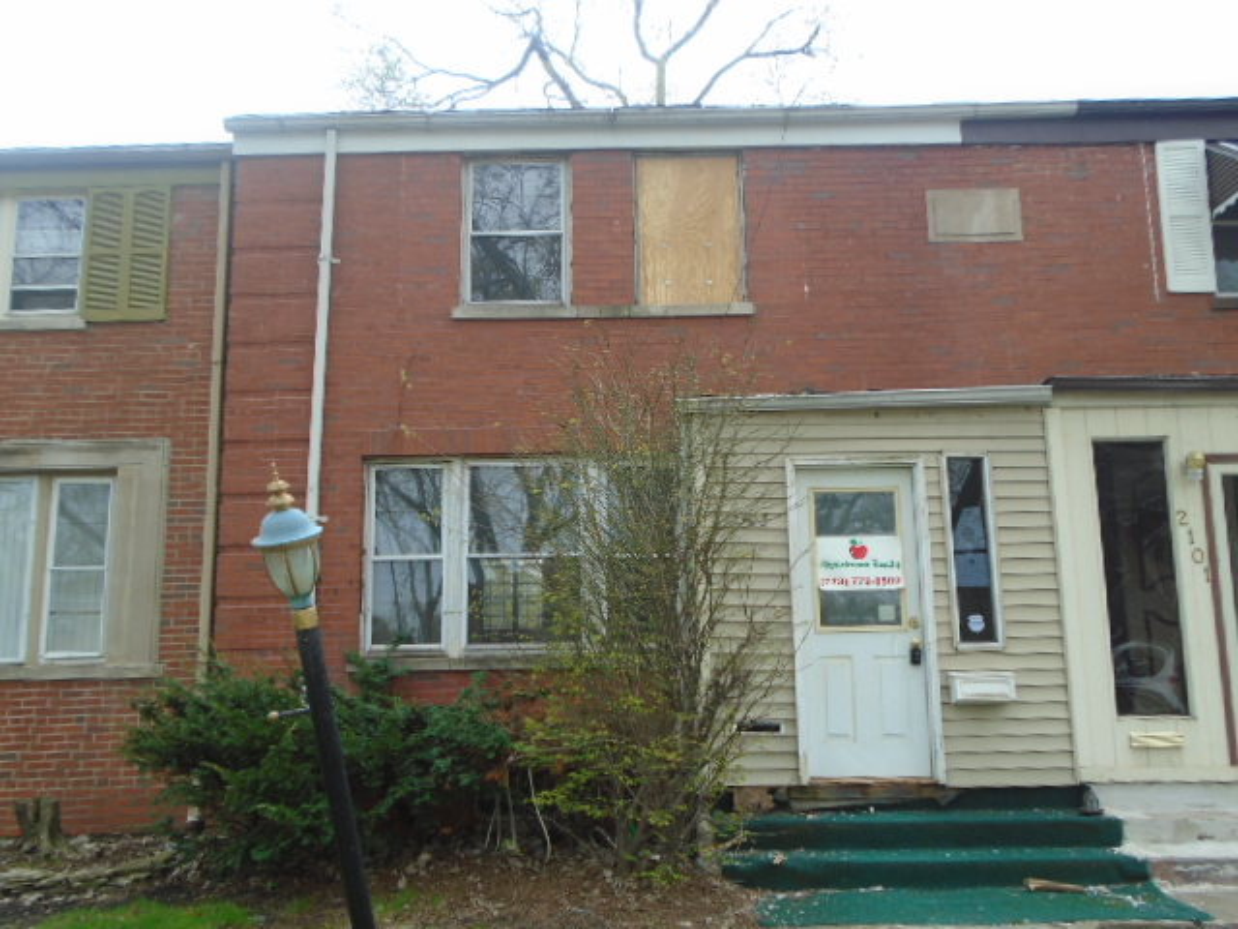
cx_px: 619
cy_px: 464
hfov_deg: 58.4
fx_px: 1109
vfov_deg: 45.4
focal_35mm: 31
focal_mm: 5.5
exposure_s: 1/250
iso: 100
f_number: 3.5
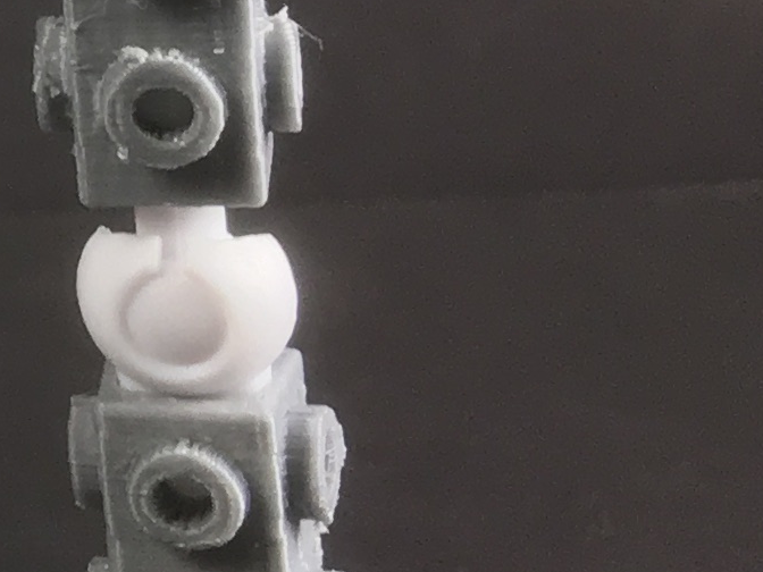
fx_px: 3835
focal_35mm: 174
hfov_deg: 9.6
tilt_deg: -9.2
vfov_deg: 8.3
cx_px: -1296
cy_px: -382
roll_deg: -0.4
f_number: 2.2
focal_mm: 4.15
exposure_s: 1/120
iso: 40
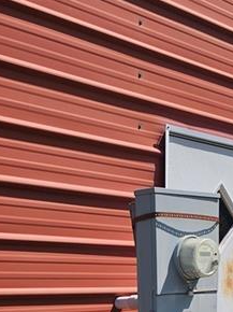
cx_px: 149
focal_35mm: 61
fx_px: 548
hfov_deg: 23.9
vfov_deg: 27.1
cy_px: 395
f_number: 1.7
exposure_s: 1/728
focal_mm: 6.3
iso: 10
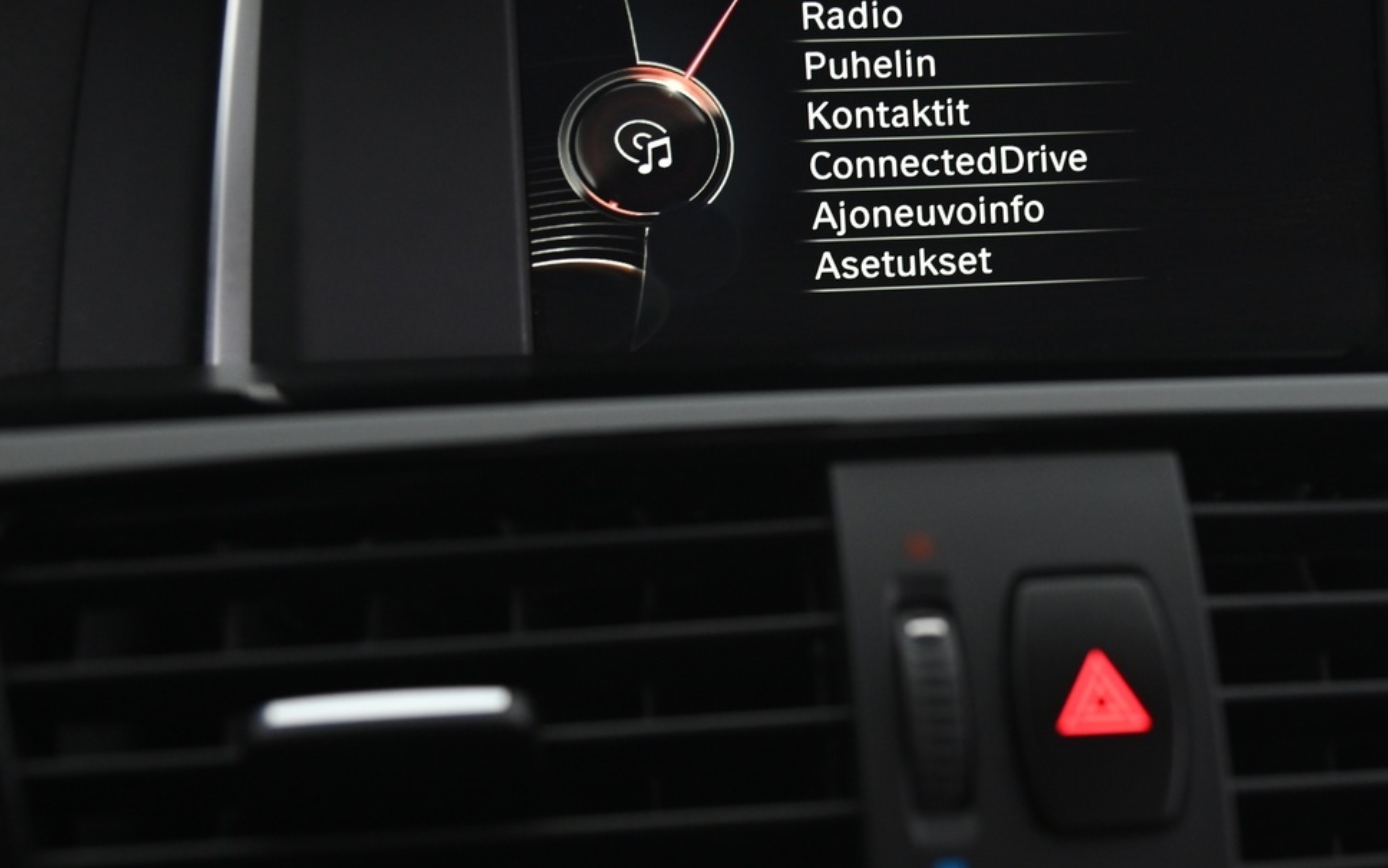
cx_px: 882
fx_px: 3102
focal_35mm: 82
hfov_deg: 25.1
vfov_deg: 15.9
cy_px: 489
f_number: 4
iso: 2000
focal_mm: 48
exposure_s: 1/20
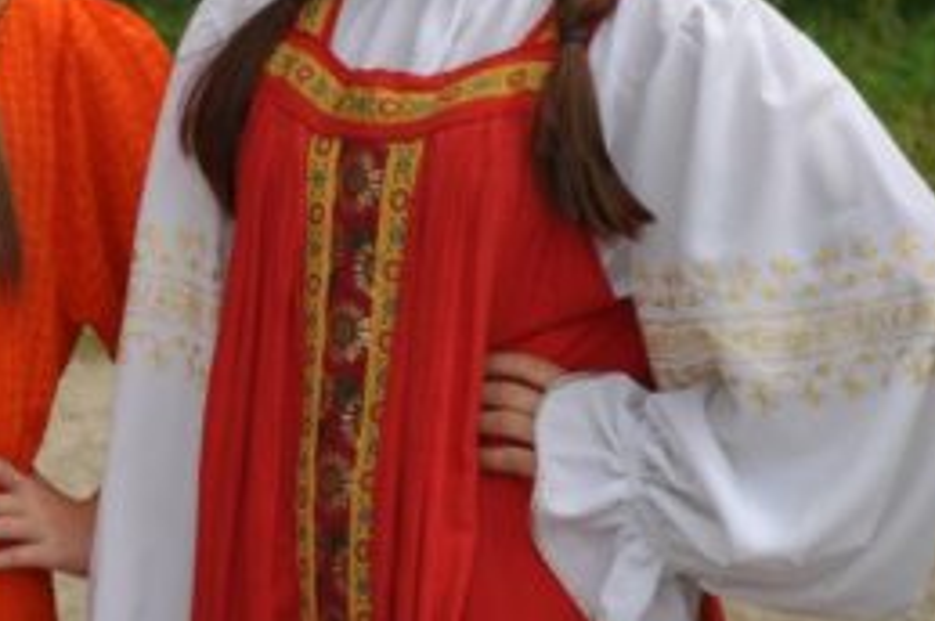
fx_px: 9675
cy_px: -182
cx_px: -285
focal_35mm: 373
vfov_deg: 3.7
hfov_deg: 5.5
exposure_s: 1/200
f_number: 7.1
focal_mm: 92
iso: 200
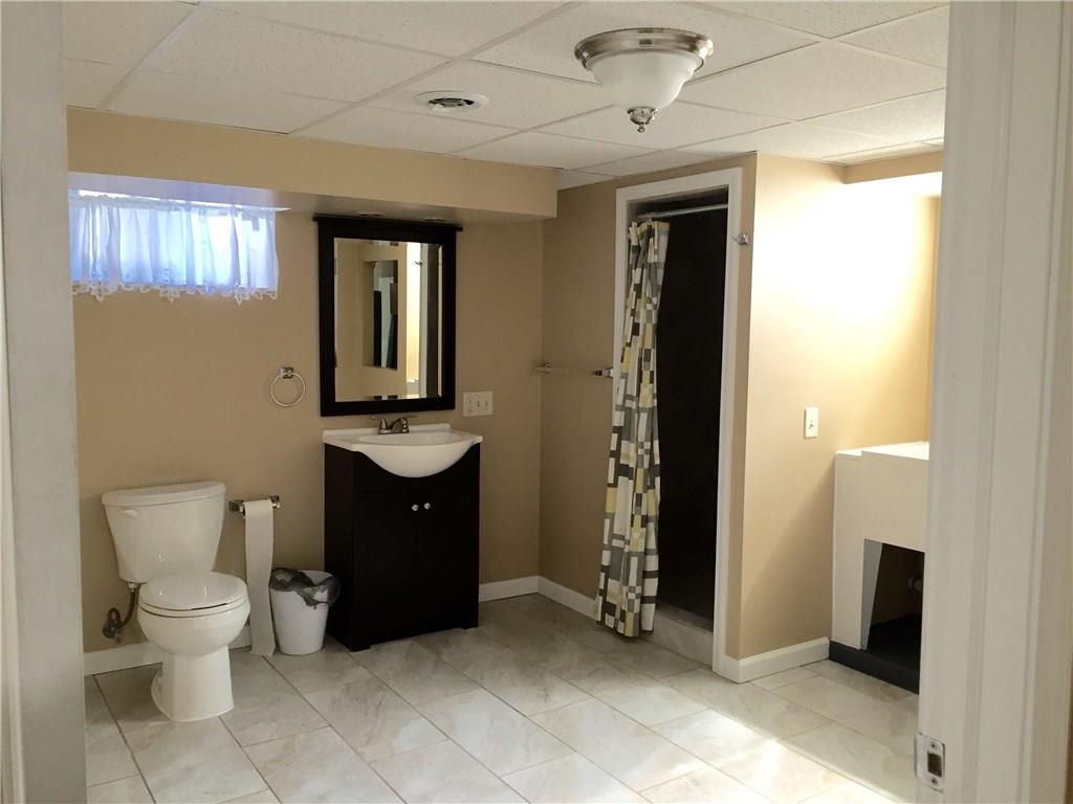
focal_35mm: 29
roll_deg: -0.5
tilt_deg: -4.9
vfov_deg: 48.2
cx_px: 536
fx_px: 899
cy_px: 402
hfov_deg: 61.7
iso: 80
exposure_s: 1/30
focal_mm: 4.15
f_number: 2.2
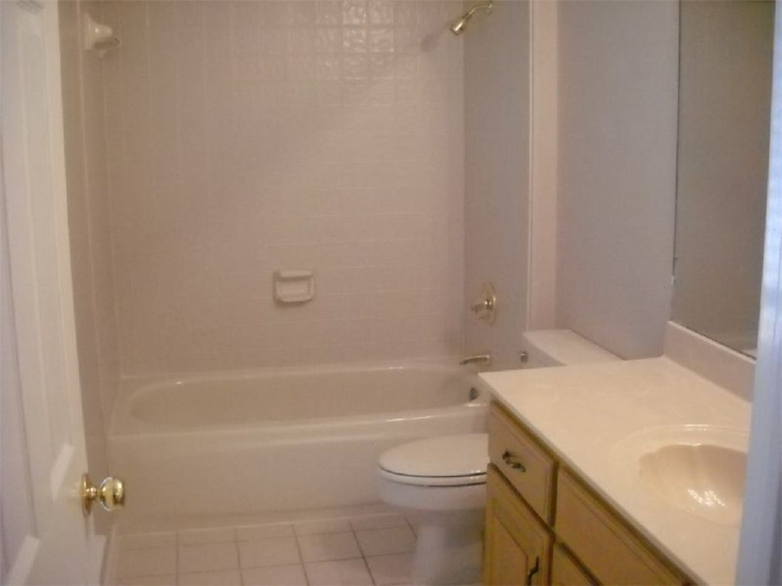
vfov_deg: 35.1
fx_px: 926
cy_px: 293
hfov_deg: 45.8
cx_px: 391
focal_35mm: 41
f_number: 3.1
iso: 800
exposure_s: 1/74
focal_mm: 6.72
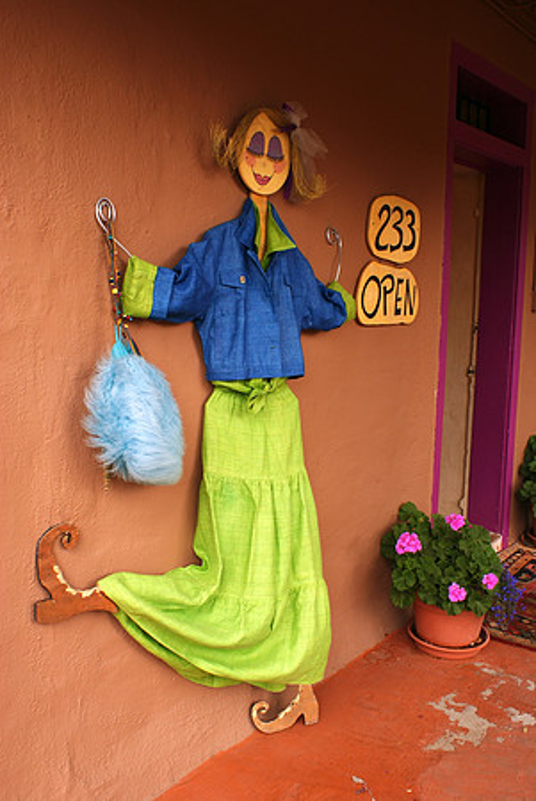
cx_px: 268
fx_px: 735
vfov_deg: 57.2
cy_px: 400
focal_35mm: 33
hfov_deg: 40.1
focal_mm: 22
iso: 100
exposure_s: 1/30
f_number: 8
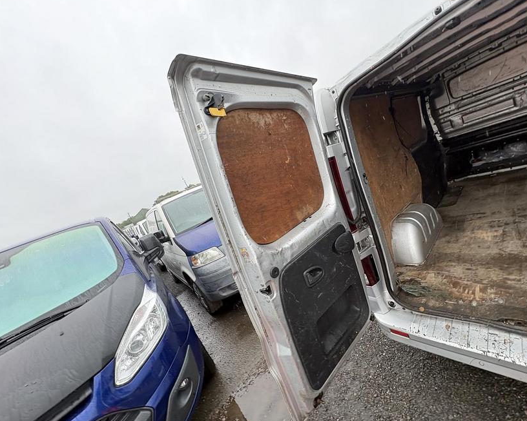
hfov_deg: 96.5
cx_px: 287
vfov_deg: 84.0
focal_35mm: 15
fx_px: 234
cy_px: 208
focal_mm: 2.22
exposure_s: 1/138
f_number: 2.2
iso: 64
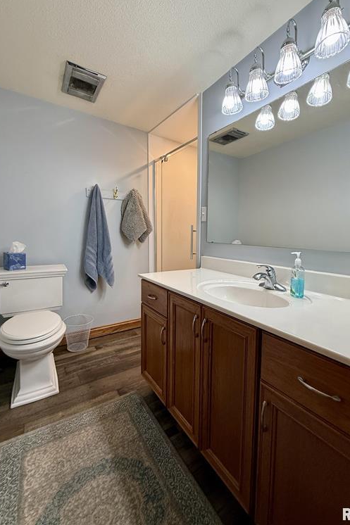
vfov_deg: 100.4
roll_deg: +1.2
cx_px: 193
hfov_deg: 77.1
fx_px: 219
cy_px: 255
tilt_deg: -5.0
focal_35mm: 15
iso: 160
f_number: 2.2
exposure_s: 1/120
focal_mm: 2.22
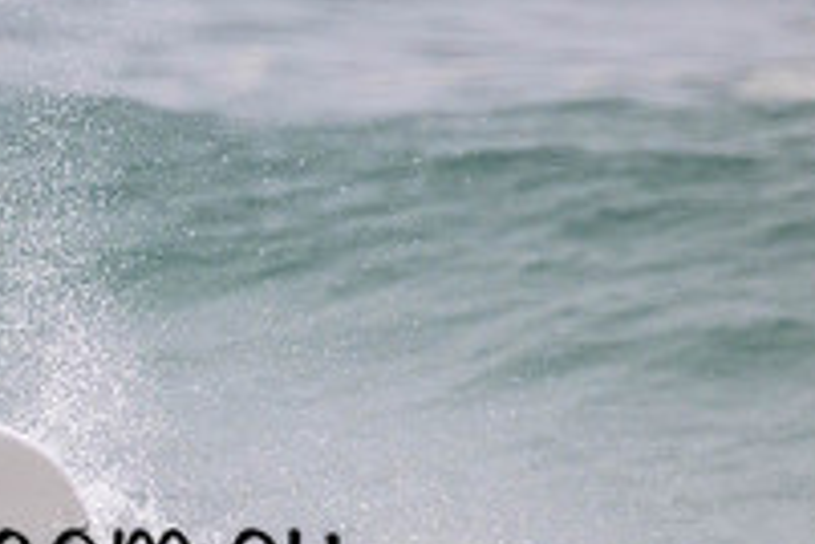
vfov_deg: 0.6
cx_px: -89
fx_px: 52201
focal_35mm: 2306
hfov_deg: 0.9
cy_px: 514
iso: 1600
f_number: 11
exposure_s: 1/2000
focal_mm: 800
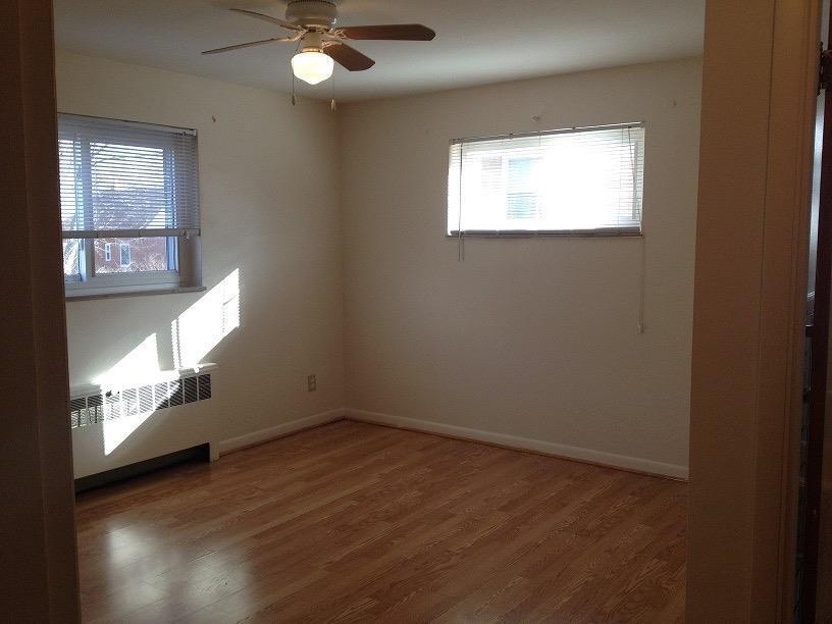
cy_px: 312
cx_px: 416
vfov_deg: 40.7
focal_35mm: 35
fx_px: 841
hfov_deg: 52.6
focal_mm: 4.28
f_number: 2.4
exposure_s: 1/120
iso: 80
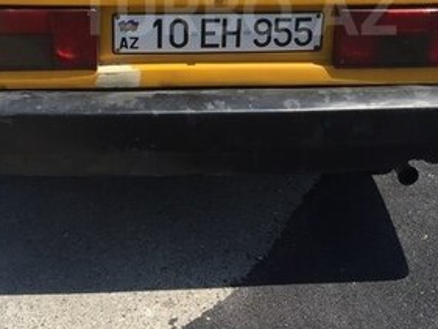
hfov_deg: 28.5
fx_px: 861
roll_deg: -1.8
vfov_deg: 21.0
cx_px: 237
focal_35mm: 68
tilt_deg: -17.7
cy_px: 12
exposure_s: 1/1721
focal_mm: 4.15
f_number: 2.2
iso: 32
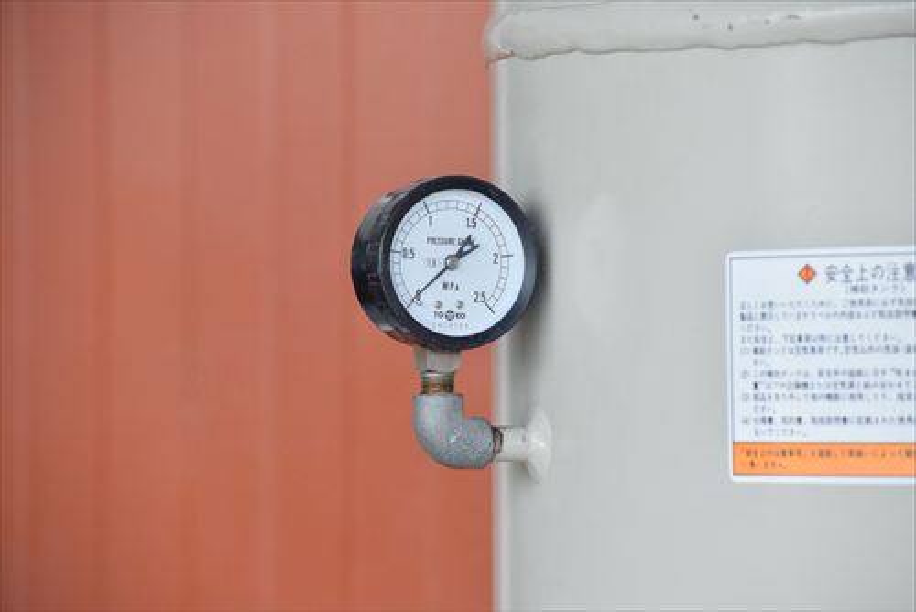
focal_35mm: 195
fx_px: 4964
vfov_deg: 7.1
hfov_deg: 10.5
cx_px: 458
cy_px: 306
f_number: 6.3
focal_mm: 130
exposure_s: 1/1000
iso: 1250
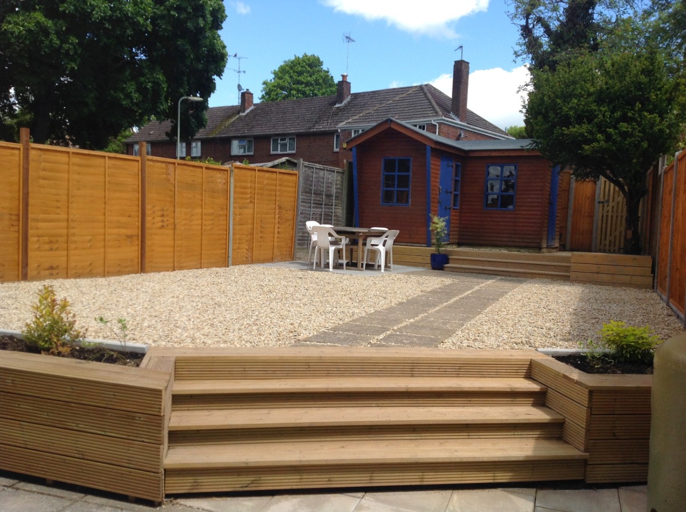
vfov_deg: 40.6
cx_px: 343
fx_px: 693
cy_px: 256
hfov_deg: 52.7
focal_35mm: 35
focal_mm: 4.28
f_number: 2.4
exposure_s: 1/1120
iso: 50
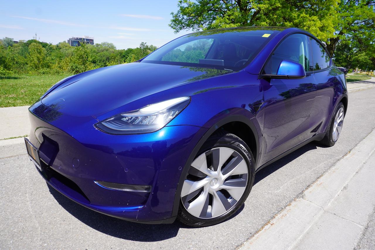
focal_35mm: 24
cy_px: 125
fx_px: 250
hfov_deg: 73.7
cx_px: 188
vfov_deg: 53.2
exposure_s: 1/125
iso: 100
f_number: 9
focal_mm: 16
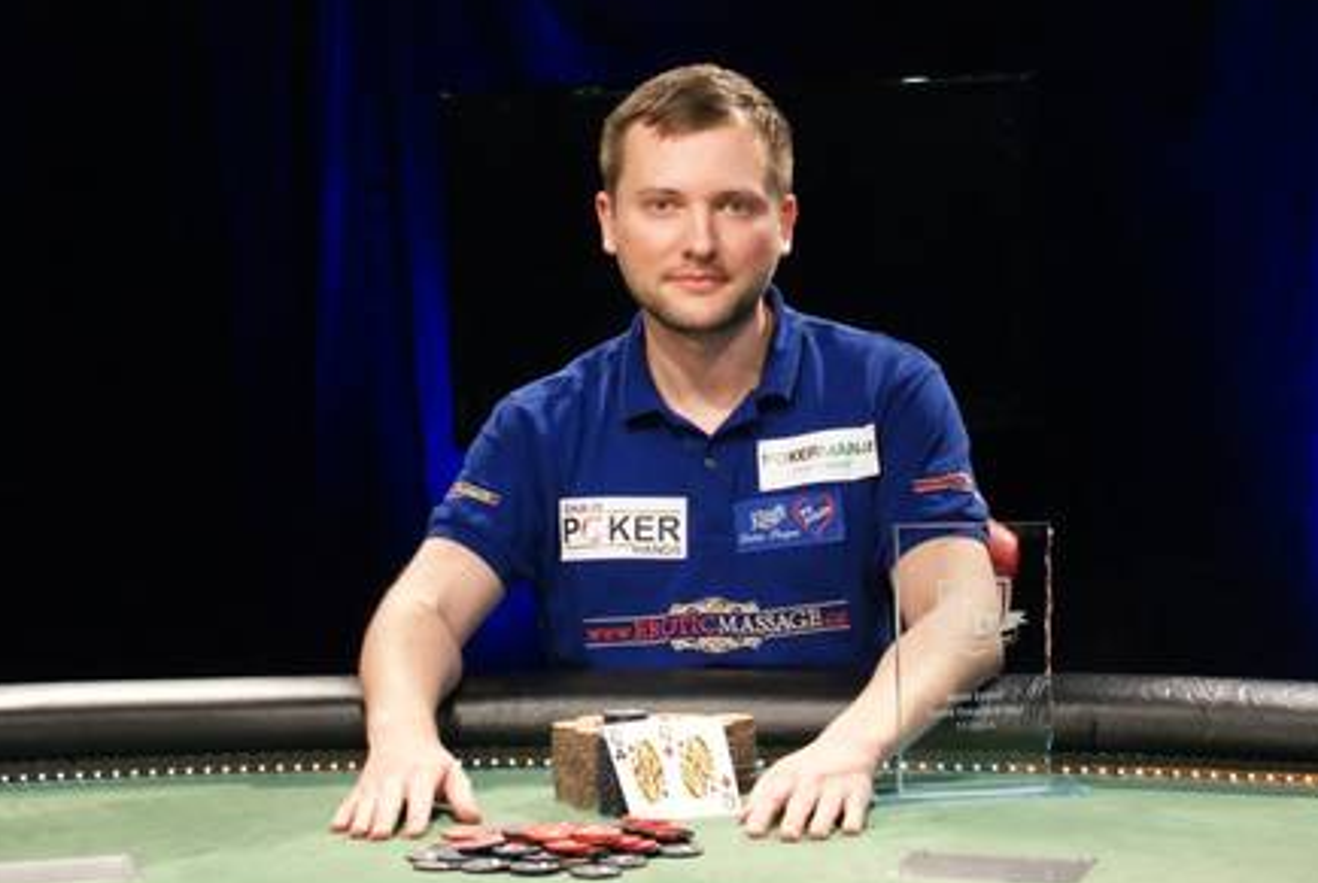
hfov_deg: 30.0
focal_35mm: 67
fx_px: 2457
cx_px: 664
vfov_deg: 20.4
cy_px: 442
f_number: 5.6
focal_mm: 40
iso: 1600
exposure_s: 1/80
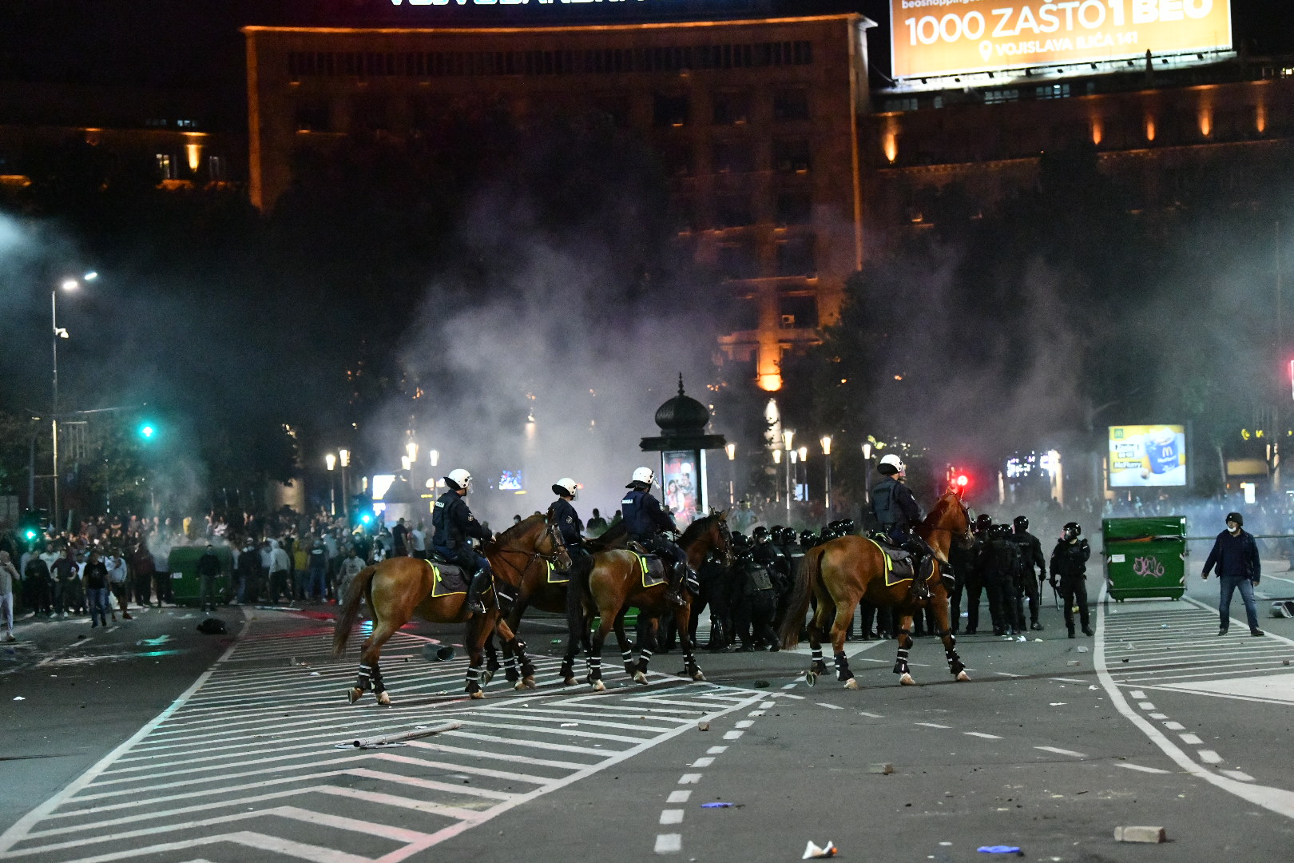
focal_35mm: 98
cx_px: 647
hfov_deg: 20.8
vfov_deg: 14.0
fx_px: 3522
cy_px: 432
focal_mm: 98
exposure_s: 1/320
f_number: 3.5
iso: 16000
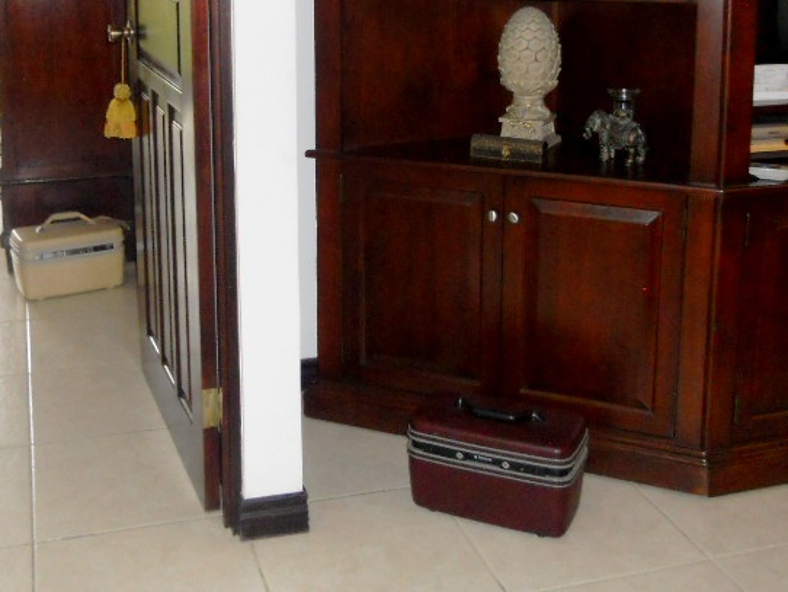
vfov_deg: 27.7
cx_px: 330
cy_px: 73
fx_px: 1161
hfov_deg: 37.4
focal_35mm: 51
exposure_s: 1/25
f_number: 3.2
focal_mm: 4.9
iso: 200
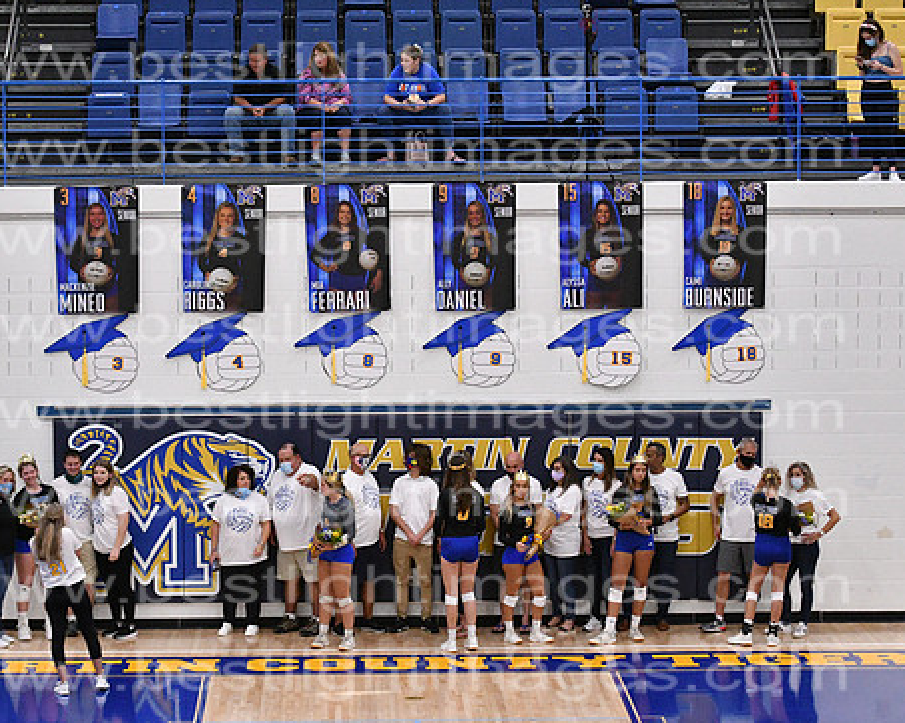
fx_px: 3374
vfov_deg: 12.2
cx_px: 397
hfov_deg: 15.3
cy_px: 371
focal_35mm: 126
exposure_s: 1/1250
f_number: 3.2
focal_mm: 70
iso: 6400
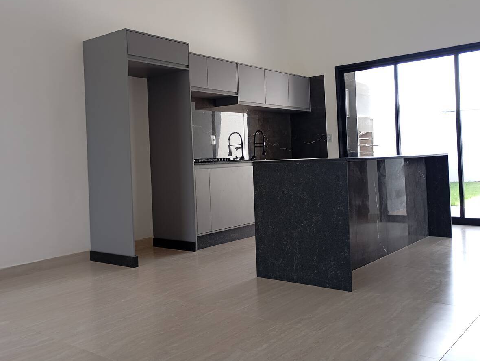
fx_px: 472
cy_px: 156
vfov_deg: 41.8
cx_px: 233
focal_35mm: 34
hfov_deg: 53.9
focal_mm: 4.27
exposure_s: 1/60
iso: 170
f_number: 1.8
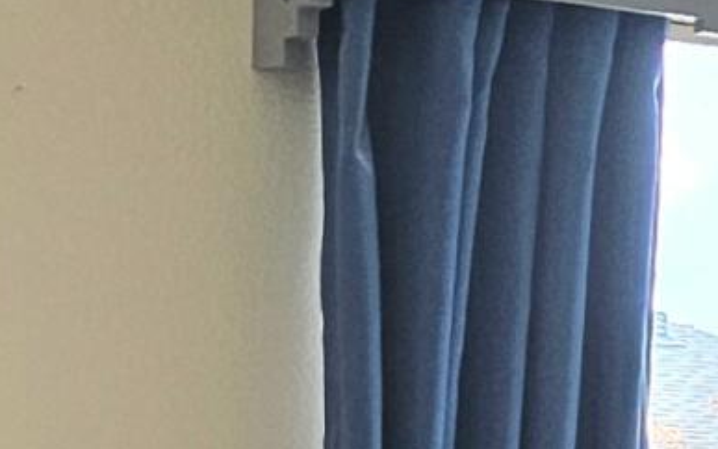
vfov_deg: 6.9
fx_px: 3699
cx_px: 2764
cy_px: 616
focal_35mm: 189
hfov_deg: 7.8
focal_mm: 6.3
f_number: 1.7
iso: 40
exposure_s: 1/120
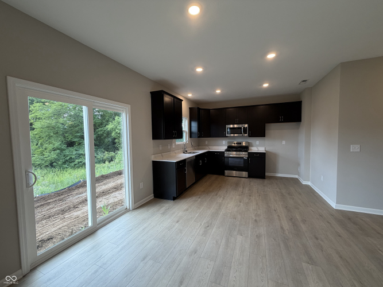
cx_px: 192
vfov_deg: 85.7
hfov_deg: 102.1
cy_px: 144
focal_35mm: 14
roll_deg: +0.8
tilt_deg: -2.8
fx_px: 155
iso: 100
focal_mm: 2.22
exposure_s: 1/120
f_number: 2.2
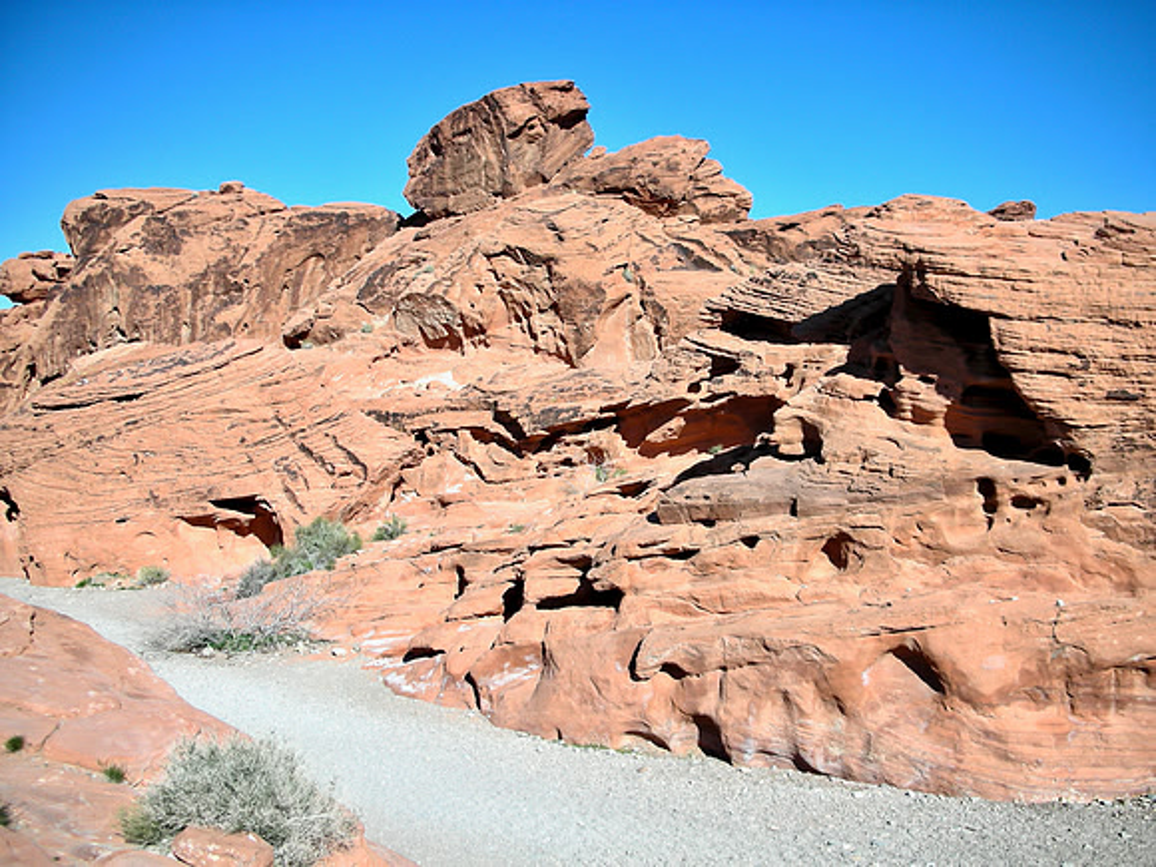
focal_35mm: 35
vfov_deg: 40.7
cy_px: 434
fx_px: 1169
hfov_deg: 52.6
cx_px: 578
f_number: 8.5
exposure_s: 1/84.1
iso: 50
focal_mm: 5.8
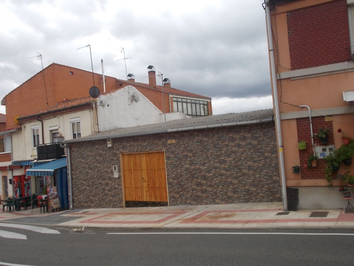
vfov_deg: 41.8
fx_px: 348
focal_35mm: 34
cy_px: 133
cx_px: 177
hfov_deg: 54.0
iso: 80
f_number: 3.6
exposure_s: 1/160
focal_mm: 6
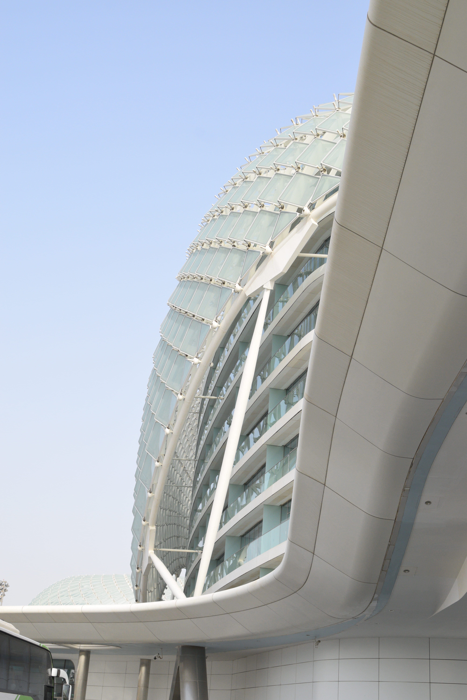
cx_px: 234
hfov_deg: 31.9
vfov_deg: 46.4
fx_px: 817
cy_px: 350
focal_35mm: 42
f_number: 9
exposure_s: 1/500
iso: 400
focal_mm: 28
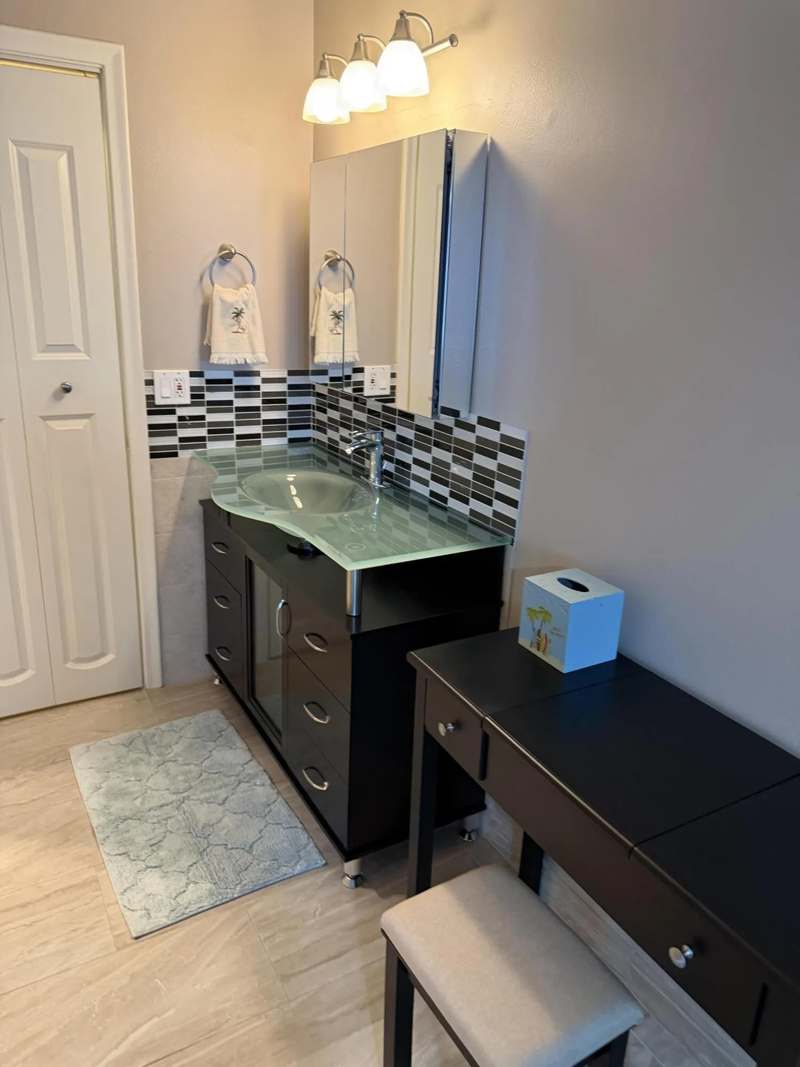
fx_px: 740
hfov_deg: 56.8
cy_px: 534
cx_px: 400
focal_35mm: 24
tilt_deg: -17.6
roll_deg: -0.9
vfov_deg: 71.6
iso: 400
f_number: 1.78
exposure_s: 1/60
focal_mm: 6.76
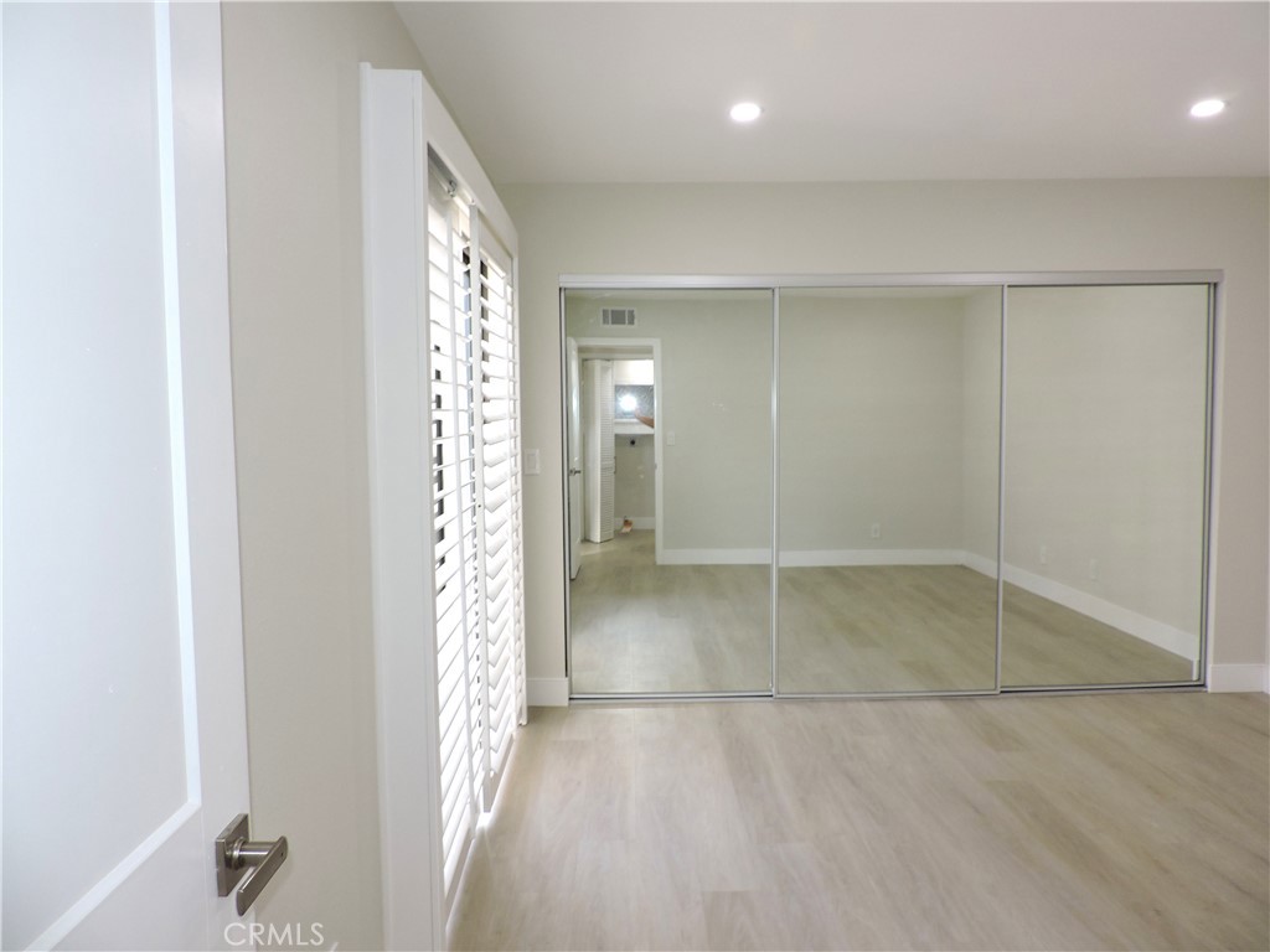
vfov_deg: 56.8
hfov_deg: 71.6
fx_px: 881
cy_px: 476
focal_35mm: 24
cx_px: 635
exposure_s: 1/40
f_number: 3
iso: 100
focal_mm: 4.3
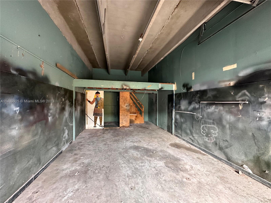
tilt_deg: +2.4
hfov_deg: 102.1
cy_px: 102
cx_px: 136
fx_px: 110
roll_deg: -0.7
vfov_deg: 85.7
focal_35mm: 14
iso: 500
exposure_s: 1/60
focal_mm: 2.22
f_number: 2.2
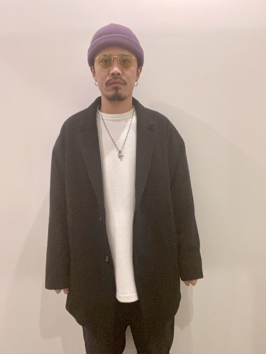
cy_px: 177
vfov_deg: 60.0
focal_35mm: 30
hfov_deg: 46.8
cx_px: 133
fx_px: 307
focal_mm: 2.71
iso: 320
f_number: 2.2
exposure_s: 1/60
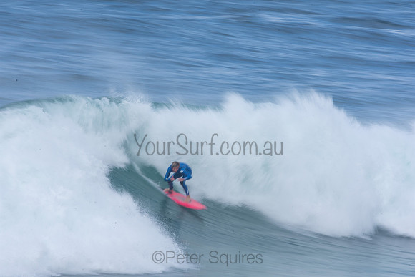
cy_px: 138
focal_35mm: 750
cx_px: 208
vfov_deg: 1.8
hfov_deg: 2.7
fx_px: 8647
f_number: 29
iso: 100
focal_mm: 500
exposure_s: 1/20
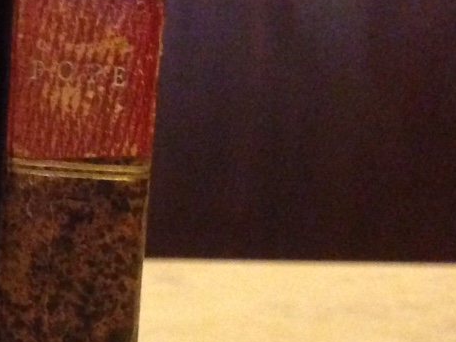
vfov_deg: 12.5
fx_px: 1554
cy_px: 296
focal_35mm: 118
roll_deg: -2.1
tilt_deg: -12.1
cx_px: -100
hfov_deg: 16.0
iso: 800
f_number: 2.4
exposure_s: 1/15
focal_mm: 4.12
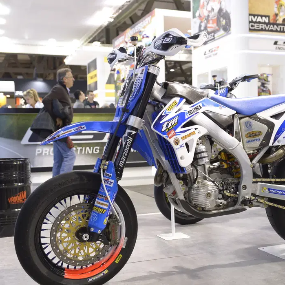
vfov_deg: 33.4
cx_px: 188
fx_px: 475
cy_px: 161
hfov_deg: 33.1
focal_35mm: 51
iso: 1250
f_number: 4
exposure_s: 1/200
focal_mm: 35
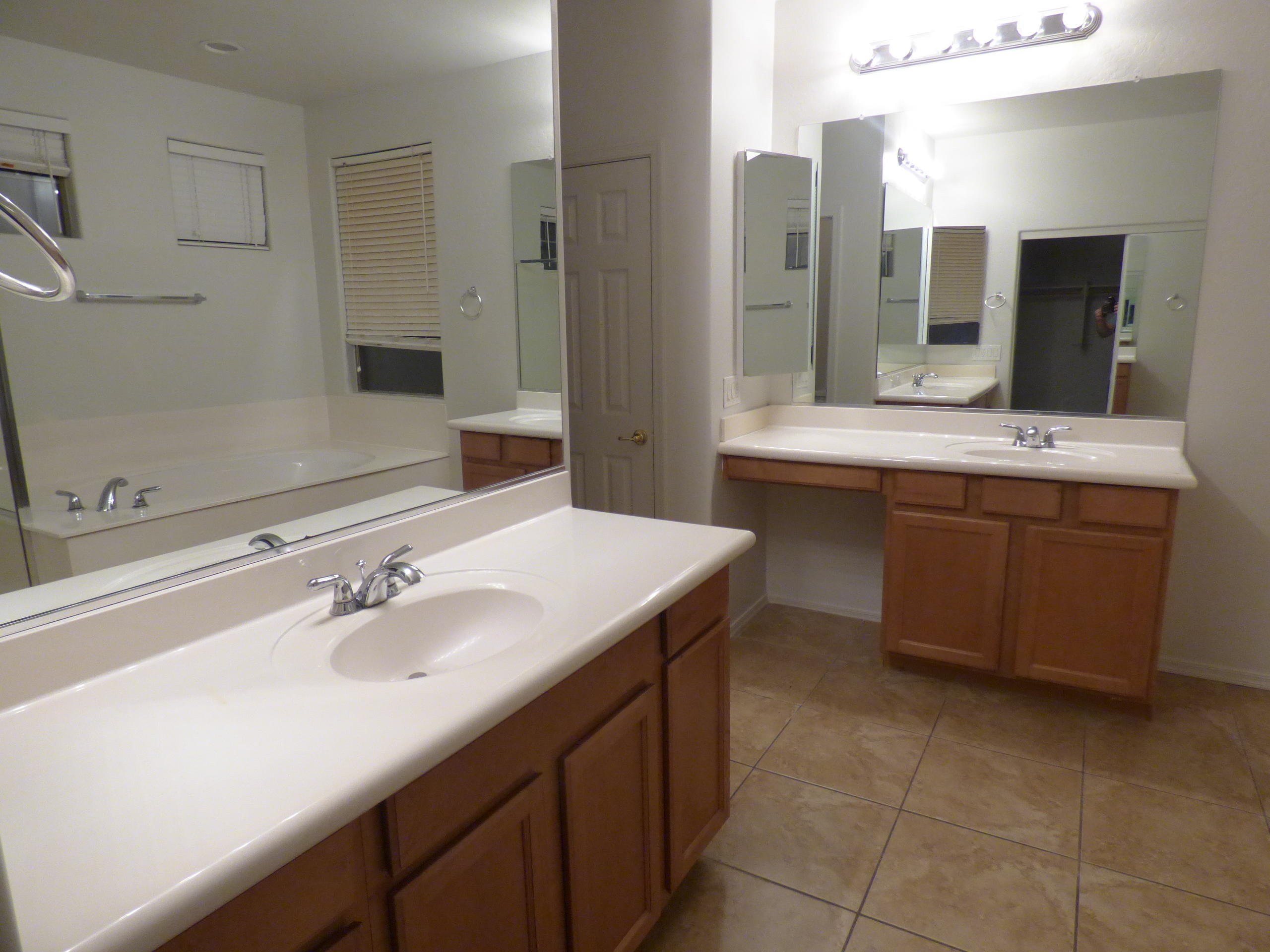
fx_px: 734
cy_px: 476
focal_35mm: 20
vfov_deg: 66.0
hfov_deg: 81.7
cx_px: 635
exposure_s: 1/60
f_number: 2.8
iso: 320
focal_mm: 3.58
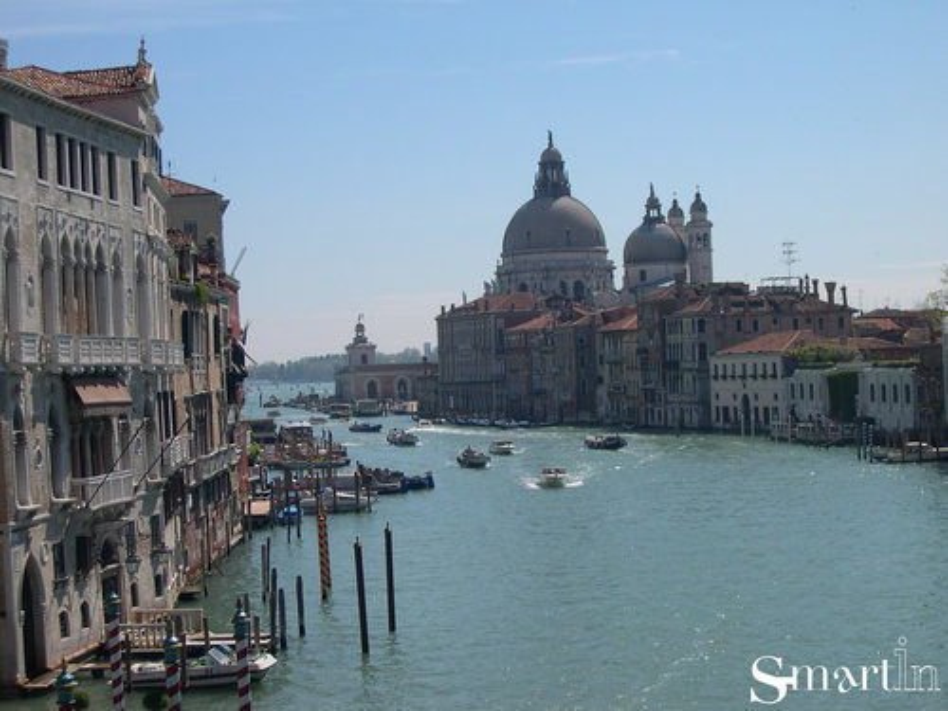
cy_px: 356
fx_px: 1835
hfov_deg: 29.0
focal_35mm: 67
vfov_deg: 21.9
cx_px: 474
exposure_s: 1/222
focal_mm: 14.2
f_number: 10
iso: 100
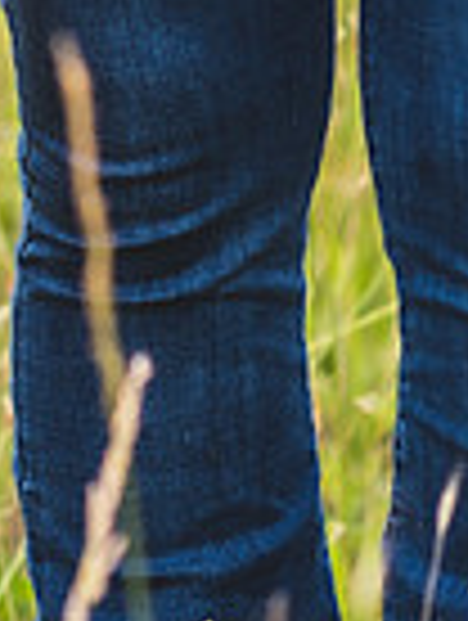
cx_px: -743
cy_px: 25
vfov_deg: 5.5
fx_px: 6416
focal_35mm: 357
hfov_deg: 4.1
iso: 100
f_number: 2.8
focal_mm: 85
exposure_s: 1/800
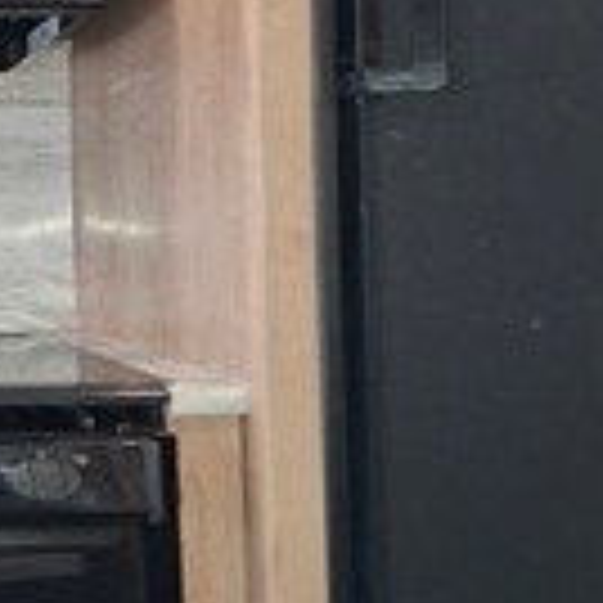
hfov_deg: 22.8
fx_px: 1301
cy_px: 238
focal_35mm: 66
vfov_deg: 26.0
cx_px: -216
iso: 160
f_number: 1.8
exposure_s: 1/60
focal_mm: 4.69
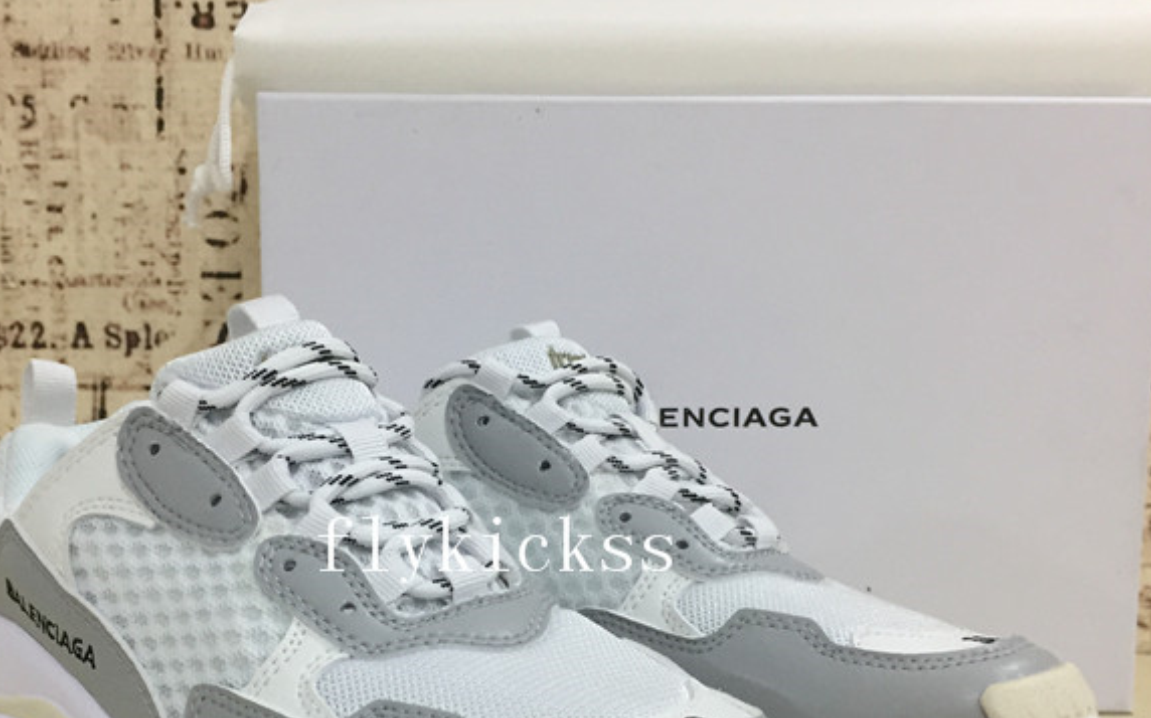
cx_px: 503
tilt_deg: -11.2
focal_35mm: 43
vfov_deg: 29.3
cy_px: 553
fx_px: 1348
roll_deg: -2.9
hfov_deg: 46.1
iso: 125
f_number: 2.2
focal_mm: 4.15
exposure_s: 1/33
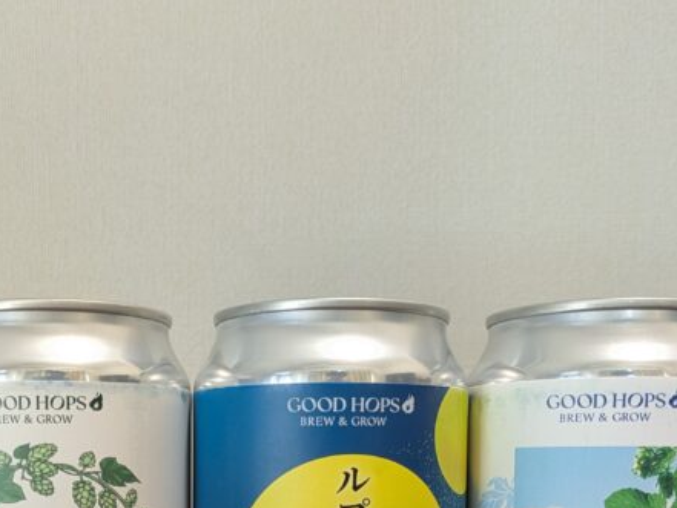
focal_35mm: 58
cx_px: 187
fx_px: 1135
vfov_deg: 23.7
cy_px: 552
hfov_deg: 32.7
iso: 116
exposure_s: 1/60
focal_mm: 5.43
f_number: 1.89
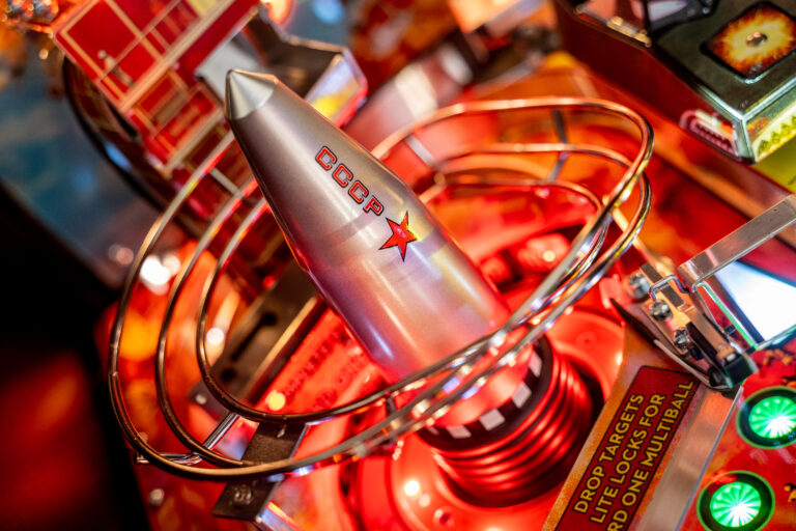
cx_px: 398
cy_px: 266
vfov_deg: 28.6
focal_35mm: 47
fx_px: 1039
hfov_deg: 41.9
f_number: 4
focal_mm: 47
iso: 1000
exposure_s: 1/60
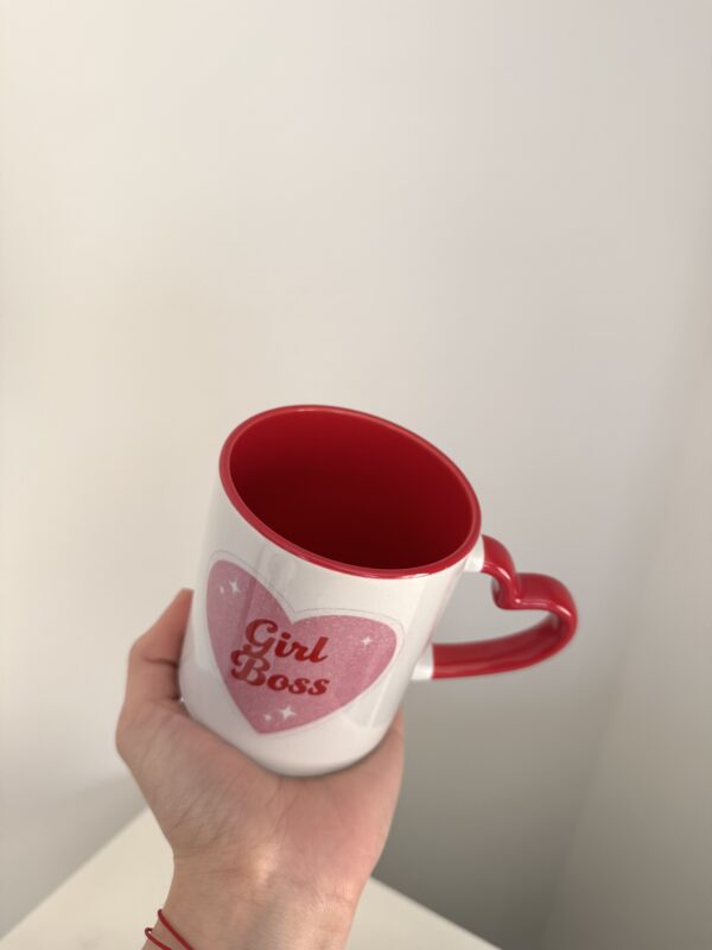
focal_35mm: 24
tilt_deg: -21.6
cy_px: 475
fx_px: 658
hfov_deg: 56.8
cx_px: 356
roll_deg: -5.6
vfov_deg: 71.6
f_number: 1.78
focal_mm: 6.76
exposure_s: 1/121
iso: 125
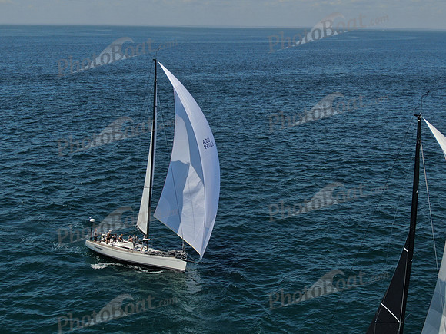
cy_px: 167
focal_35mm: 48
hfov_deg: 39.7
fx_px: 618
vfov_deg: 30.3
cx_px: 223
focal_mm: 8.6
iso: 100
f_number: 3.8
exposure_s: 1/1250
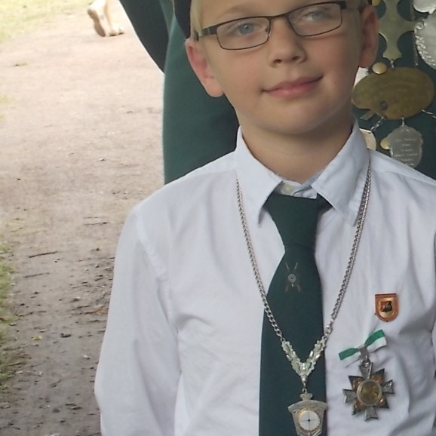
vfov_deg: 9.4
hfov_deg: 9.3
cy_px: 111
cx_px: 525
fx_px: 2650
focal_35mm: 186
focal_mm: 13.5
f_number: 5.8
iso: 125
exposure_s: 1/60
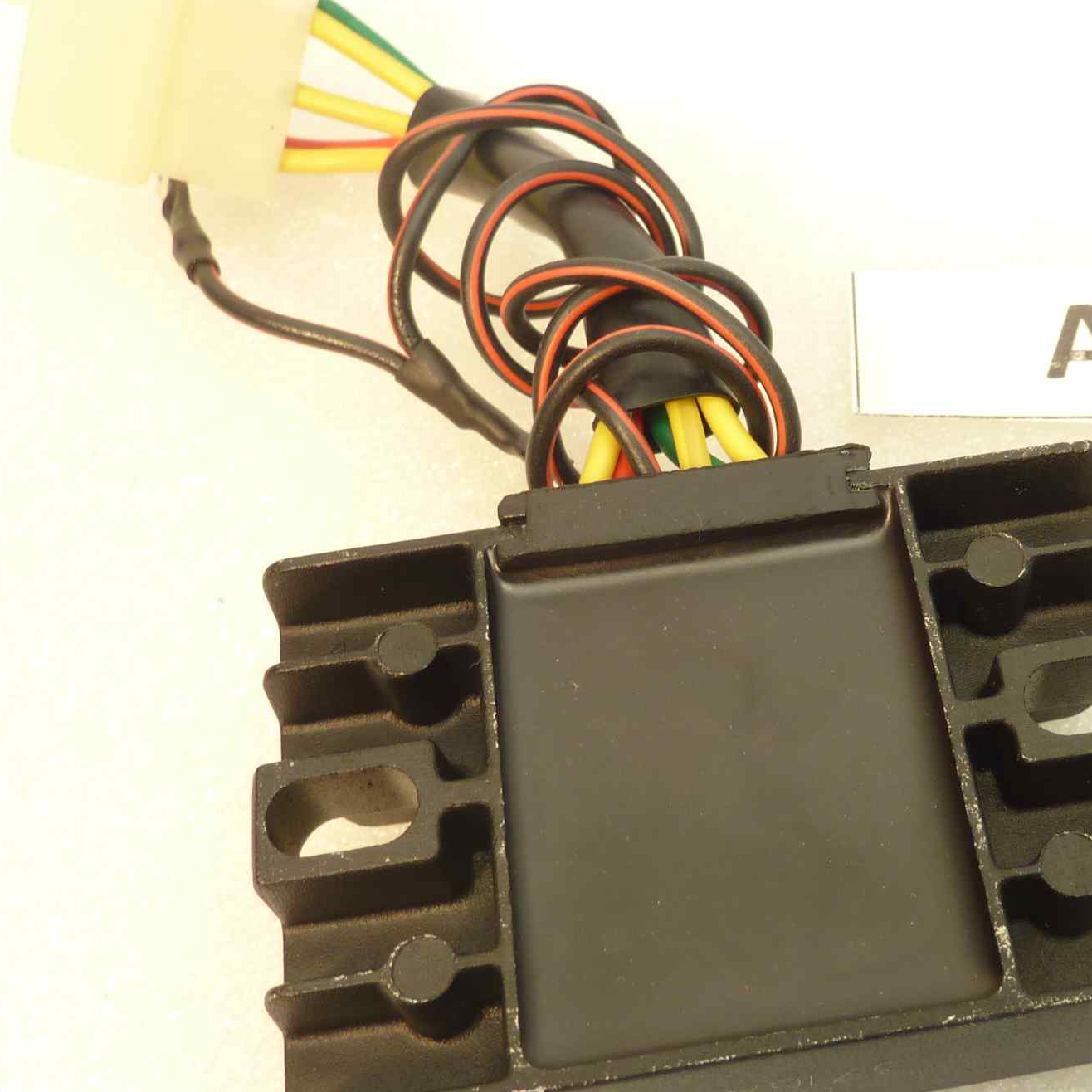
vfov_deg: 39.1
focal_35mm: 43
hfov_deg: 38.4
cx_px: 778
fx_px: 1535
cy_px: 602
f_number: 3.3
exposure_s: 1/20
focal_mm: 4.1
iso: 80
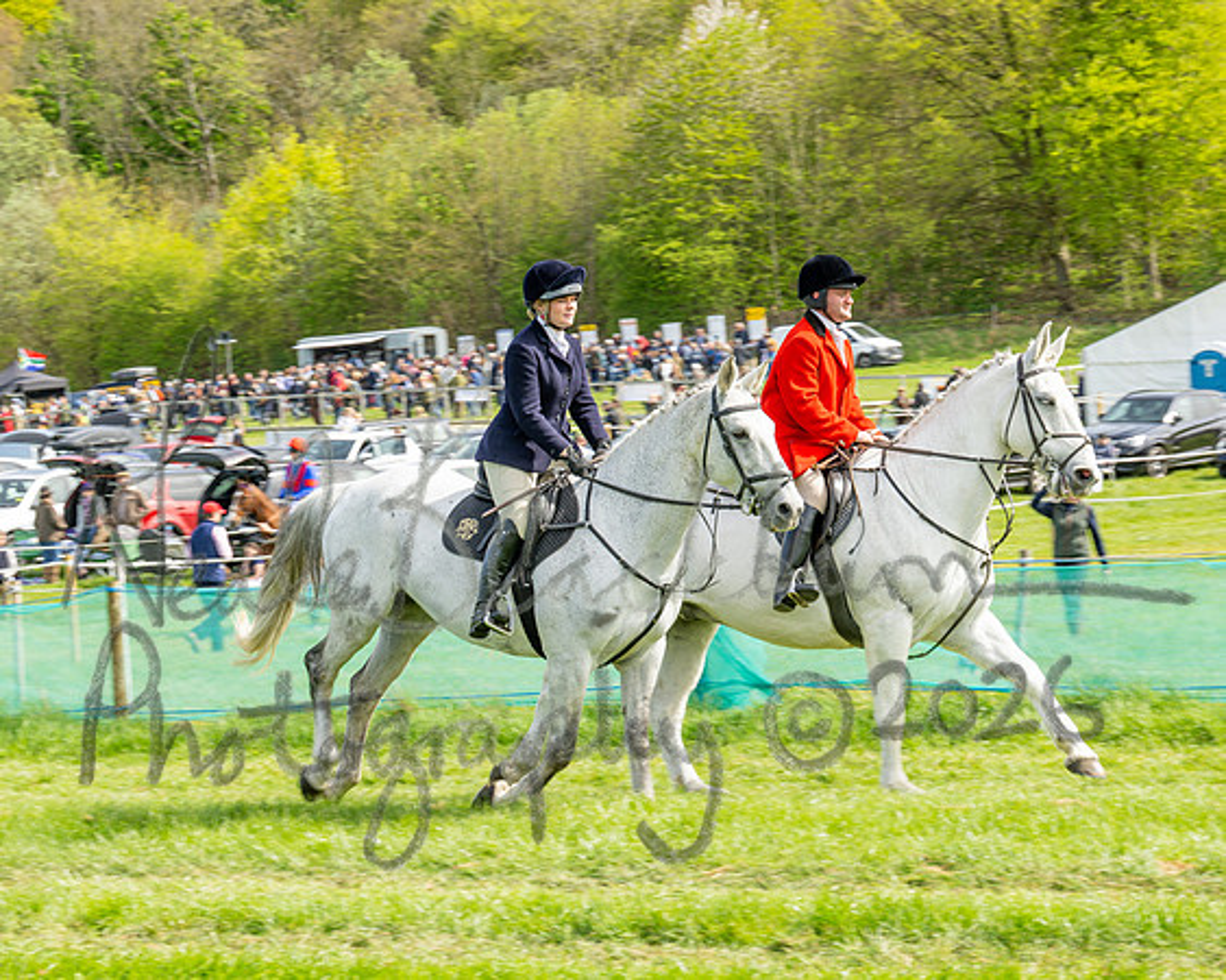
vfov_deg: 12.1
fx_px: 4639
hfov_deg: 15.0
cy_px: 507
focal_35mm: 128
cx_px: 389
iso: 100
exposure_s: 1/160
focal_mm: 86
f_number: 9
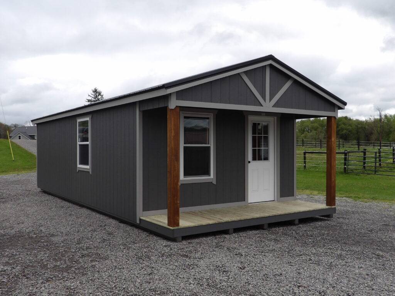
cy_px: 148
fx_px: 377
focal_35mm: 33
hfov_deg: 55.4
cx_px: 198
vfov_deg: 42.9
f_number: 3.6
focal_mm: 5.9
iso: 100
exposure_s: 1/365
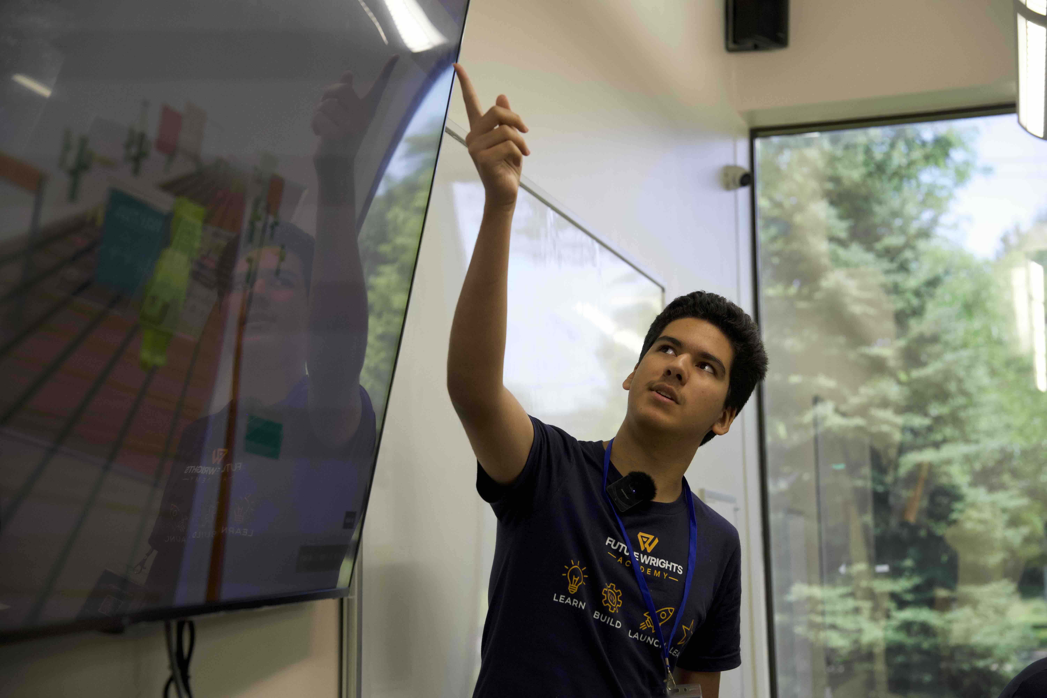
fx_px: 1832
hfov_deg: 31.9
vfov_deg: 21.6
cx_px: 524
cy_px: 349
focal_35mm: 63
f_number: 2.8
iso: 640
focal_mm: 42
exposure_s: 1/125
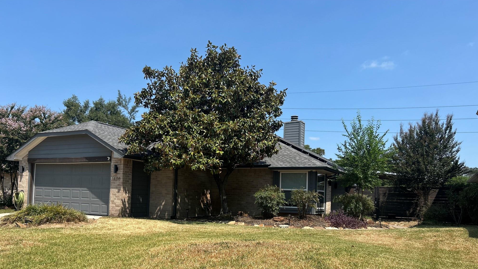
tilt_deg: +2.7
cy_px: 181
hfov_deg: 66.1
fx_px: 368
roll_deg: -1.8
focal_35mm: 29
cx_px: 239
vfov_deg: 39.7
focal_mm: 5.7
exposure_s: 1/3571
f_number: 1.5
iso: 50
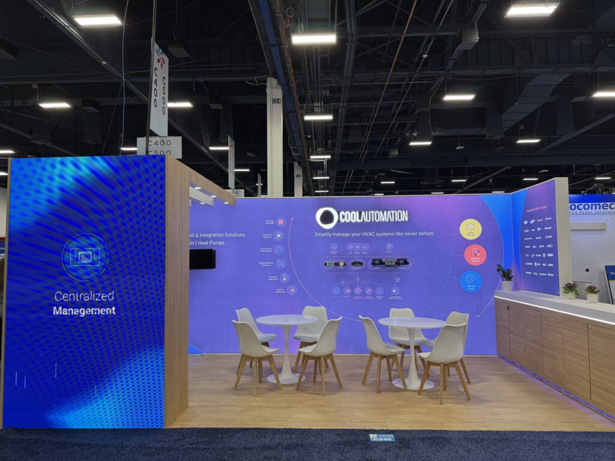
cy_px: 230
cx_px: 308
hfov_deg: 71.6
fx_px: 426
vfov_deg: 56.8
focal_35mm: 24
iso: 80
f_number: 1.78
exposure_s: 1/120
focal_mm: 6.76
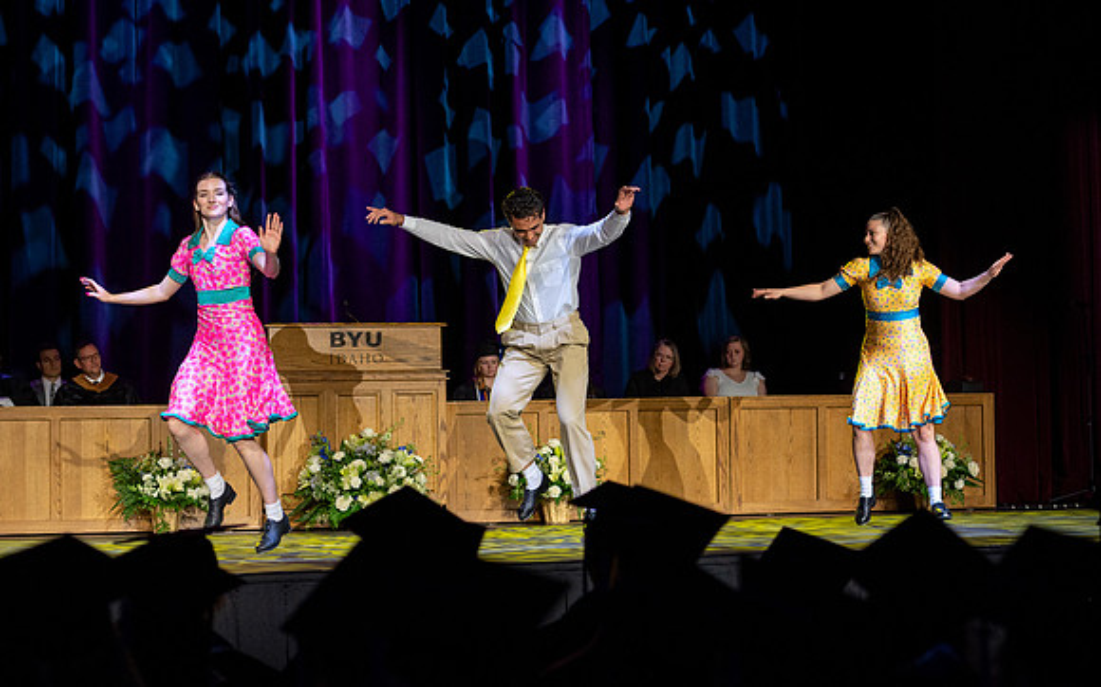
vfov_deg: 14.6
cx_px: 547
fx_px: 2674
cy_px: 253
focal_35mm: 89
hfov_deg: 23.3
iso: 1250
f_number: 2.8
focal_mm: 70
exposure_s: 1/640
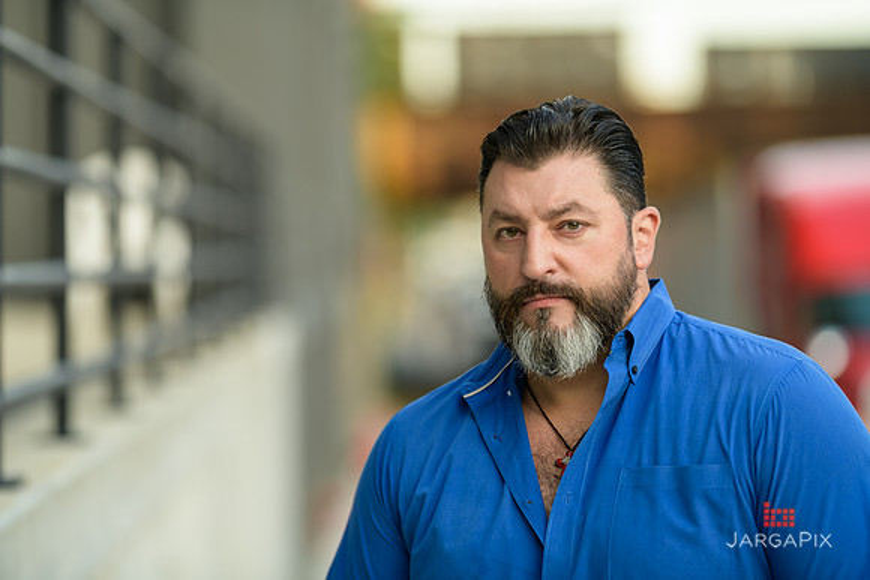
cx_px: 435
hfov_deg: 15.2
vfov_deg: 10.2
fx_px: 3263
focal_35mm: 135
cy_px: 290
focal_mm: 135
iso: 200
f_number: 2
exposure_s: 1/250
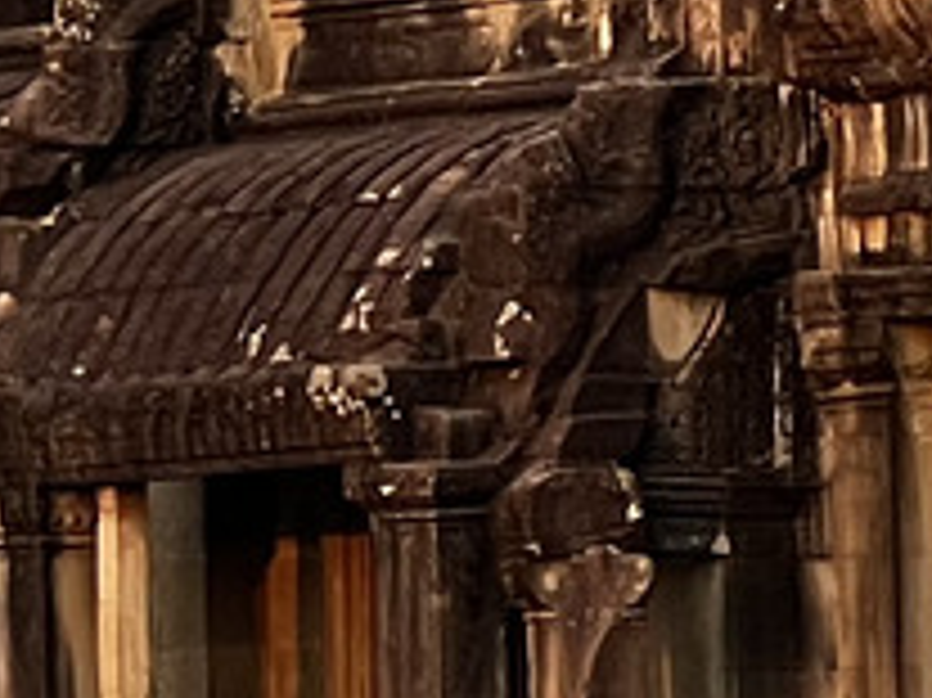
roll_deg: +0.2
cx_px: -1414
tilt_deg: +4.9
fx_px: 16037
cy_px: -378
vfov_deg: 2.5
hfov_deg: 3.3
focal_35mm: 596
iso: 32
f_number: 2.8
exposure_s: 1/106
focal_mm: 9
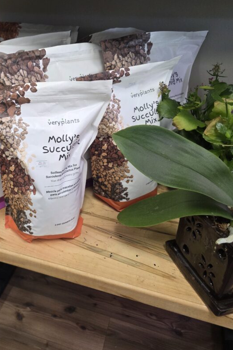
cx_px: 65
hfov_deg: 41.4
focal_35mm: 31
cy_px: 161
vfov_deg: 60.2
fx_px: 301
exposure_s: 1/120
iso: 250
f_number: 1.7
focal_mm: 6.3
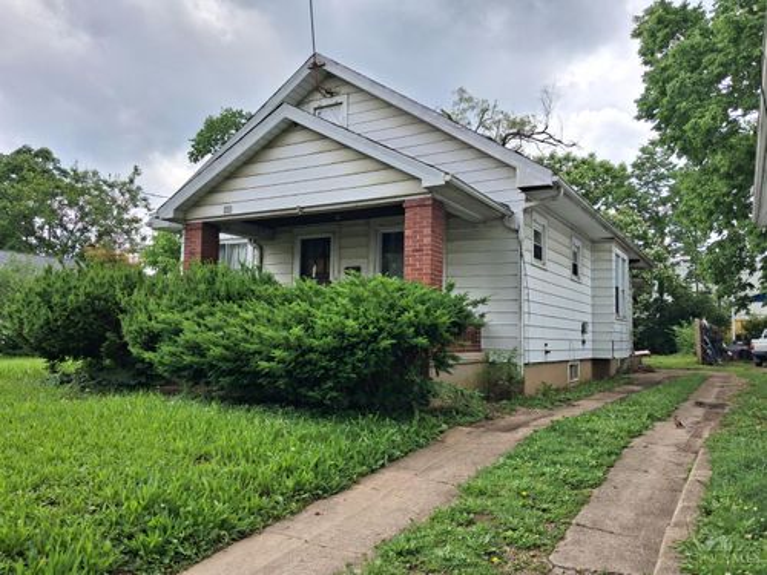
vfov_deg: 51.4
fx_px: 598
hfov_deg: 65.3
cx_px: 384
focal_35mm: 27
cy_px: 288
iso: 25
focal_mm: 4
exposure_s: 1/300
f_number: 1.8
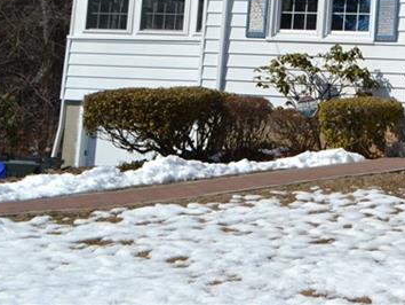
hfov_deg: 17.9
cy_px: -85
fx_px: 1171
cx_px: 573
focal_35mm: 100
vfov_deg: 14.2
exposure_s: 1/250
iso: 100
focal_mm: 24
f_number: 8
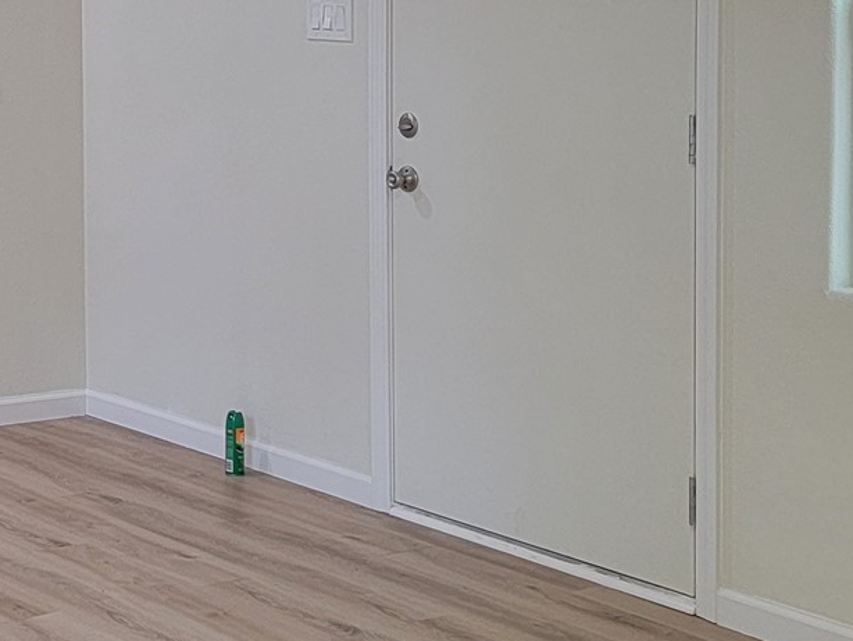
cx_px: -128
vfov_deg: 18.1
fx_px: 1972
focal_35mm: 80
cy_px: 61
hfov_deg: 22.7
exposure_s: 1/120
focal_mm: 6.7
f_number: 1.8
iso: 250
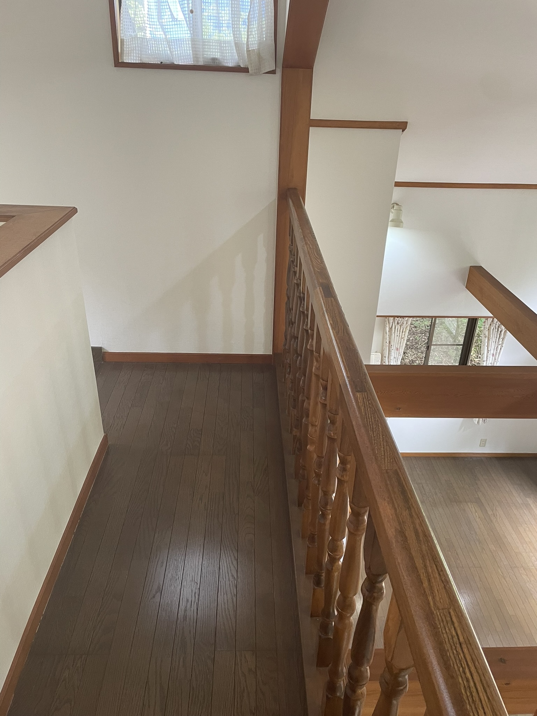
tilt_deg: -28.7
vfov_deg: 67.3
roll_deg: -1.5
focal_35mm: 26
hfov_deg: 53.1
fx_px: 538
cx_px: 268
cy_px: 358
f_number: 1.6
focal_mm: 4.2
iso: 125
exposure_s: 1/72
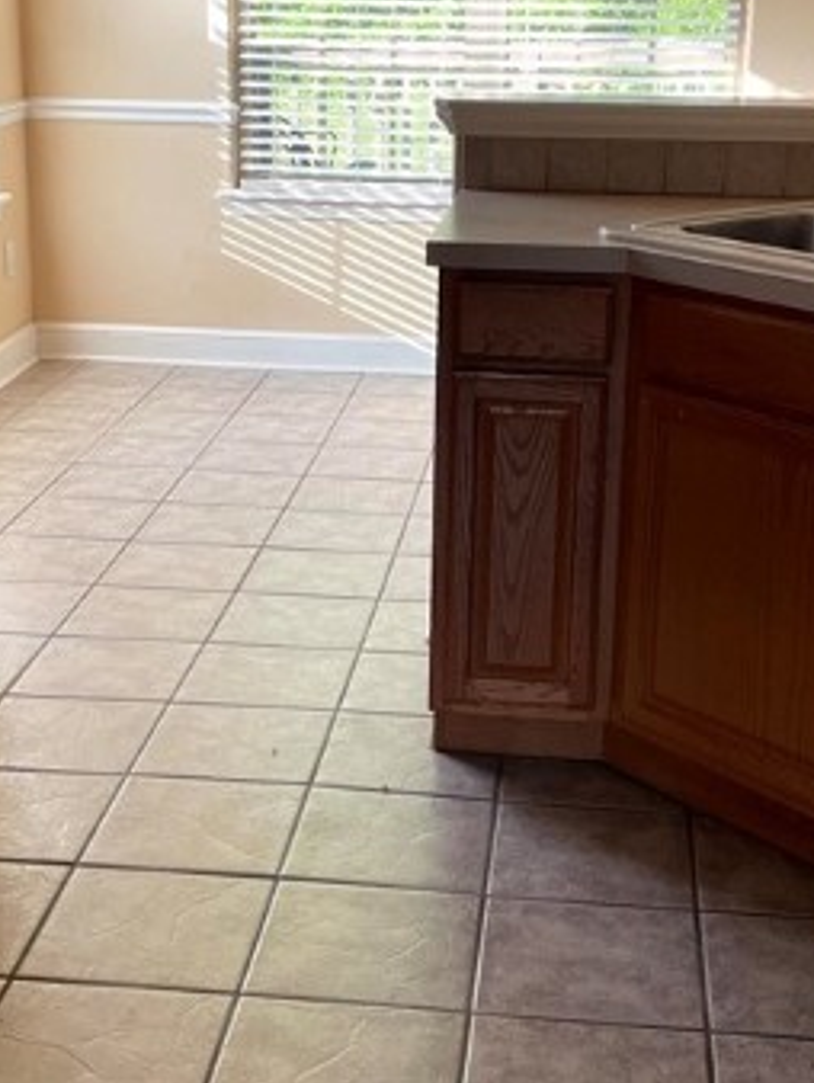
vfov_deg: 32.6
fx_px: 1848
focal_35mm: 59
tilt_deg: -16.5
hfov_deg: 24.8
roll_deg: -0.4
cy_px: 481
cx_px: 401
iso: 50
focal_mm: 4.2
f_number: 1.6
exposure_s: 1/121
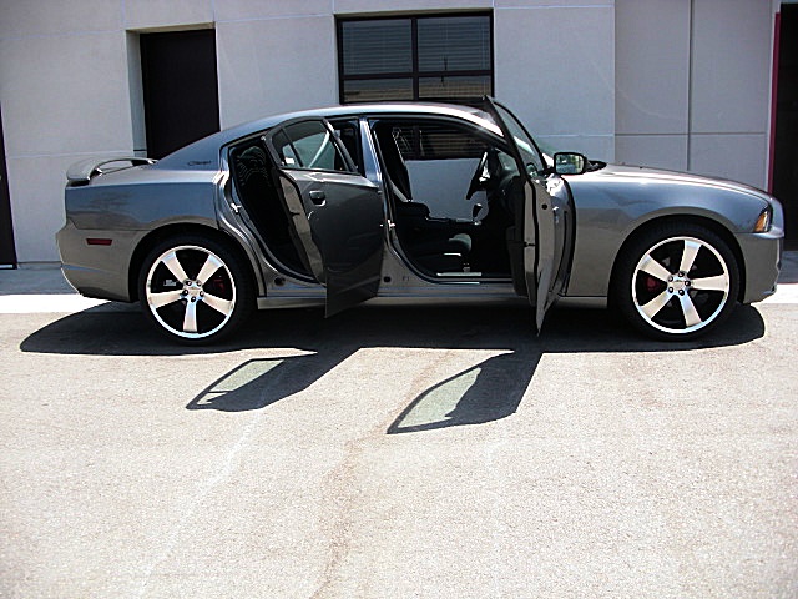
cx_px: 399
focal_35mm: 36
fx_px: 830
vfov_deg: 39.7
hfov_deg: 51.4
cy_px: 300
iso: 50
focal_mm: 6.3
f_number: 2.8
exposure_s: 1/400
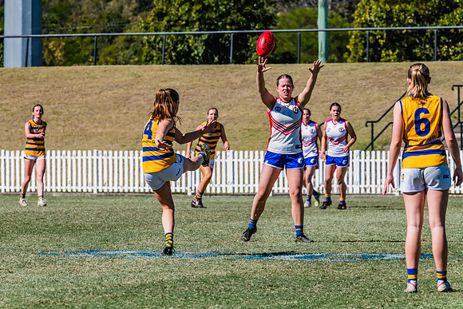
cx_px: 199
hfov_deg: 4.9
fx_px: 5434
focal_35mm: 422
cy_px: 139
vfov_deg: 3.3
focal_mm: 360
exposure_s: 1/1600
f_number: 13
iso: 800
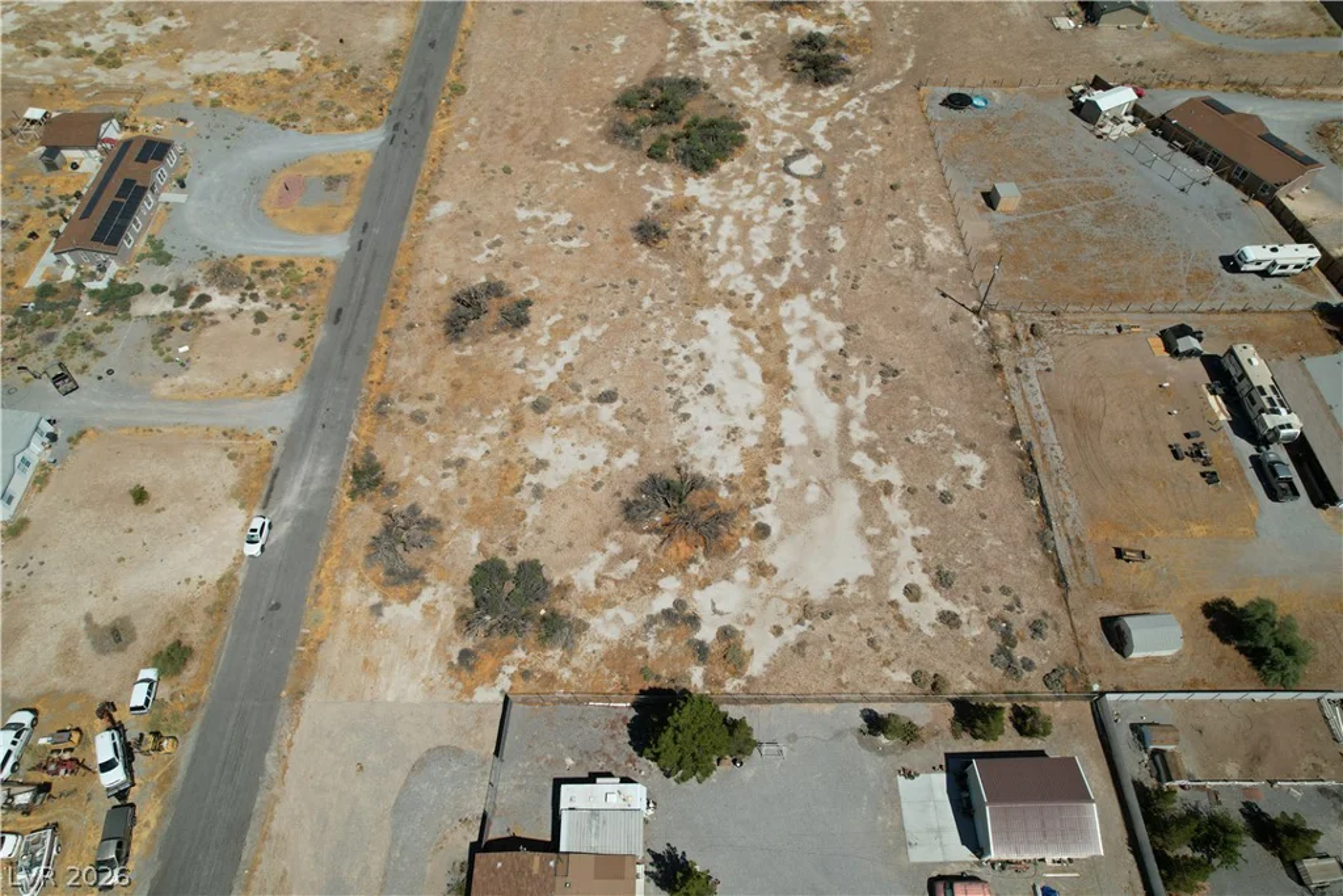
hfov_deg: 78.6
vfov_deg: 57.2
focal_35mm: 22
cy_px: 448
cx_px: 672
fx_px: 821
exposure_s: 1/240
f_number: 2.8
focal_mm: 8.38
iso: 100
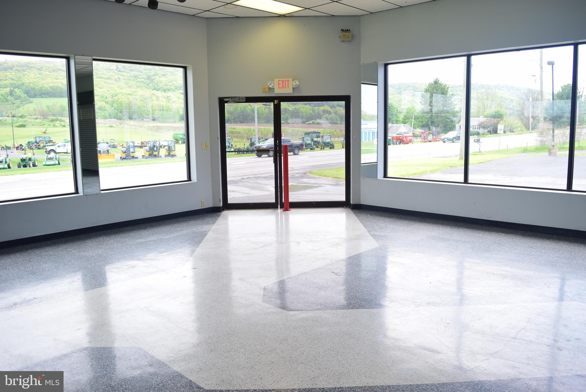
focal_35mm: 27
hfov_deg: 67.3
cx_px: 293
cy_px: 196
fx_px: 440
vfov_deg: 48.0
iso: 250
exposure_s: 1/160
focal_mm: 18
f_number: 6.3
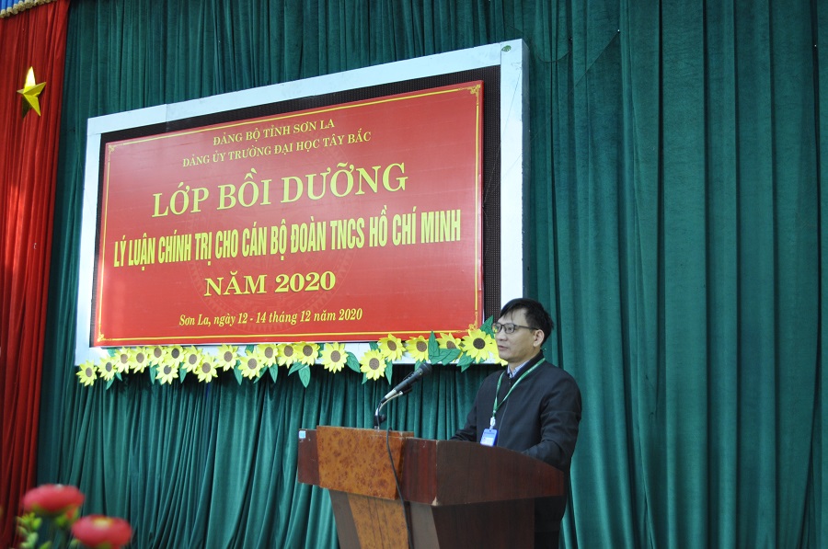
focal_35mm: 39
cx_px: 414
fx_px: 896
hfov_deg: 49.6
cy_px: 274
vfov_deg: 34.1
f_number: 4.2
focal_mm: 26
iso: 500
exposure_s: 1/15
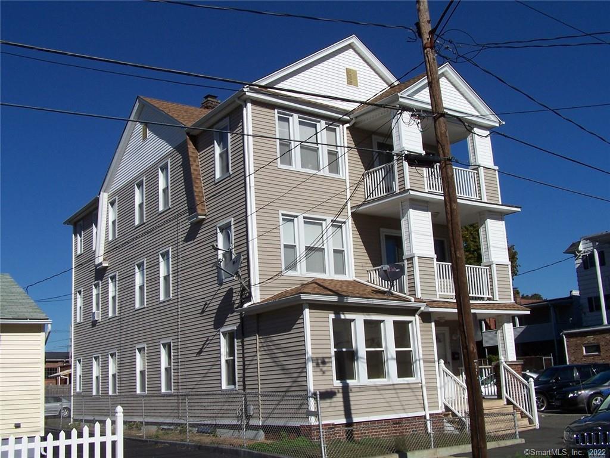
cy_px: 229
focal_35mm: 38
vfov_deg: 37.7
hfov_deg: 49.0
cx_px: 305
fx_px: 670
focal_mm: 6.3
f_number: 5.6
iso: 80
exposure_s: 1/750
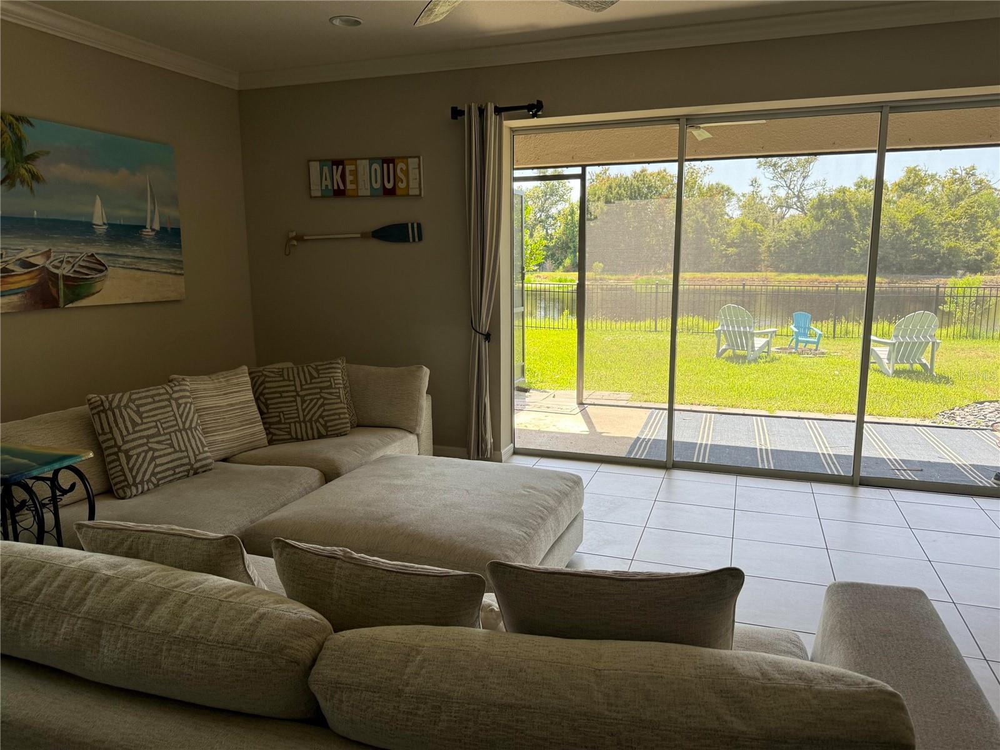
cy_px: 375
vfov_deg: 56.8
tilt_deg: -9.9
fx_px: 693
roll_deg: +0.1
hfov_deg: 71.6
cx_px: 500
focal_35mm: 24
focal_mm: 6.76
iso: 100
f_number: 1.78
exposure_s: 1/269
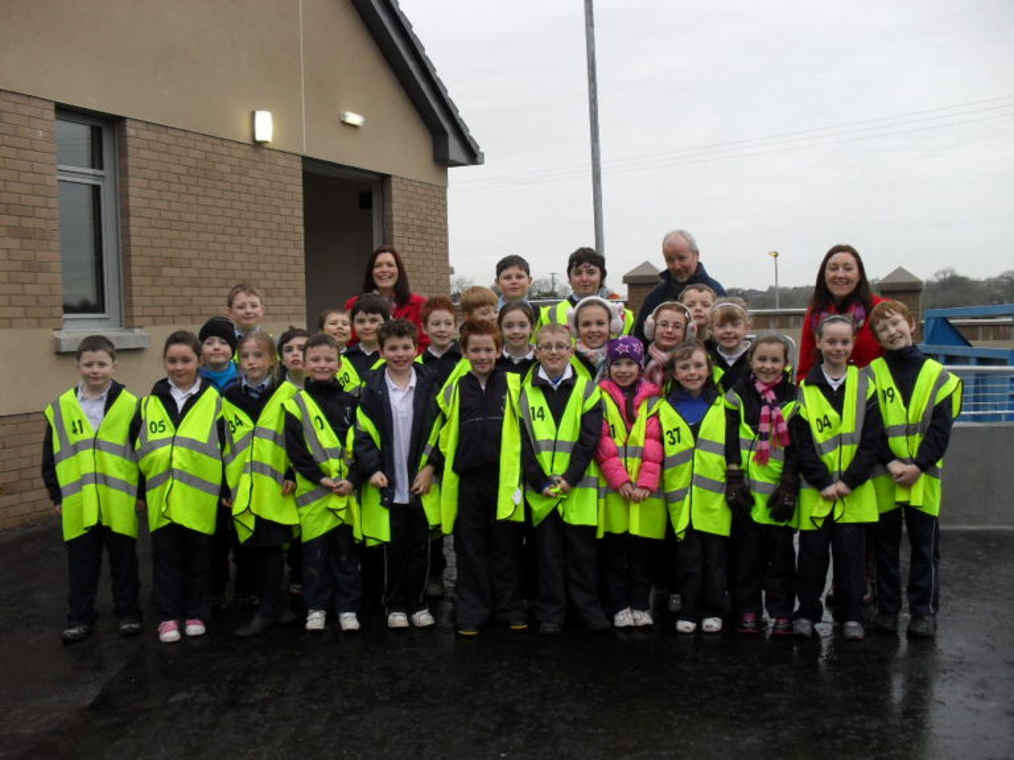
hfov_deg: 52.6
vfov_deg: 40.7
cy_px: 380
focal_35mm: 35
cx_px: 507
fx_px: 1025
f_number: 3.2
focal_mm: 6.3
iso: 100
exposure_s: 1/125
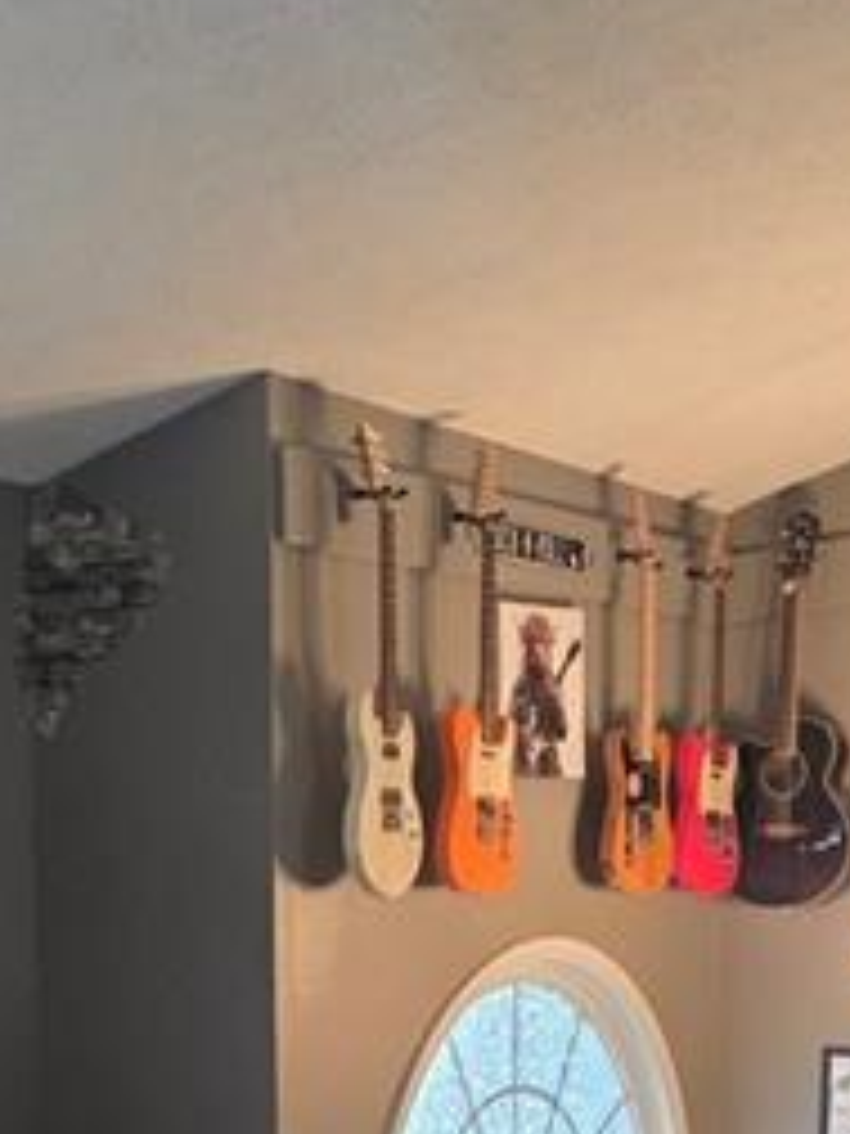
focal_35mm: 70
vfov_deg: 26.4
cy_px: 1107
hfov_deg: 21.0
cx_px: 409
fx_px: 2292
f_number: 1.8
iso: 250
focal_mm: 5.4
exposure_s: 1/120
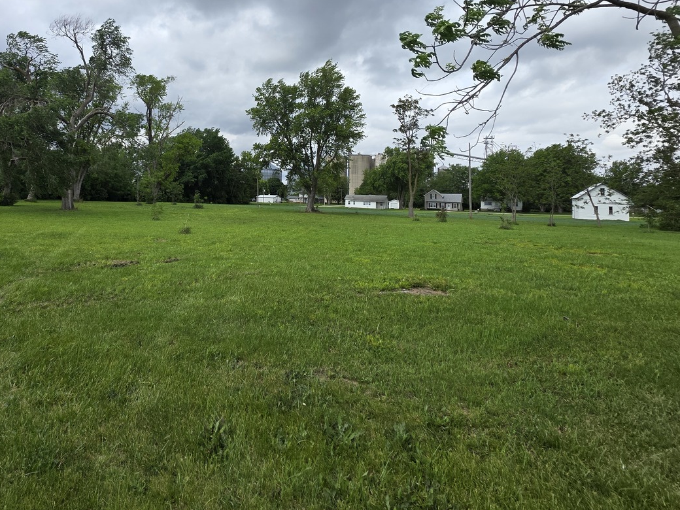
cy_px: 171
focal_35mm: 18
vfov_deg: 69.6
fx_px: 354
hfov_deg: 86.0
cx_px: 255
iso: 40
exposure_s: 1/1829
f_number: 1.9
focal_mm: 2.2
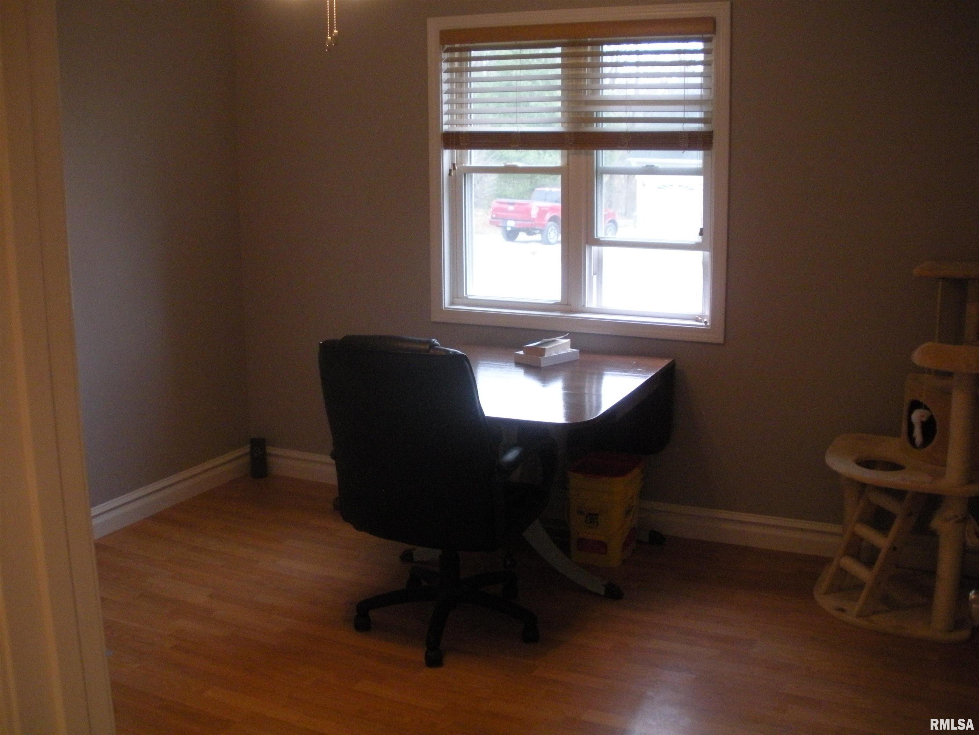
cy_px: 368
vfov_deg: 39.7
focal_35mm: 36
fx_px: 1018
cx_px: 490
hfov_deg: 51.4
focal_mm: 6.3
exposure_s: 1/41.3
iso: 400
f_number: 3.5
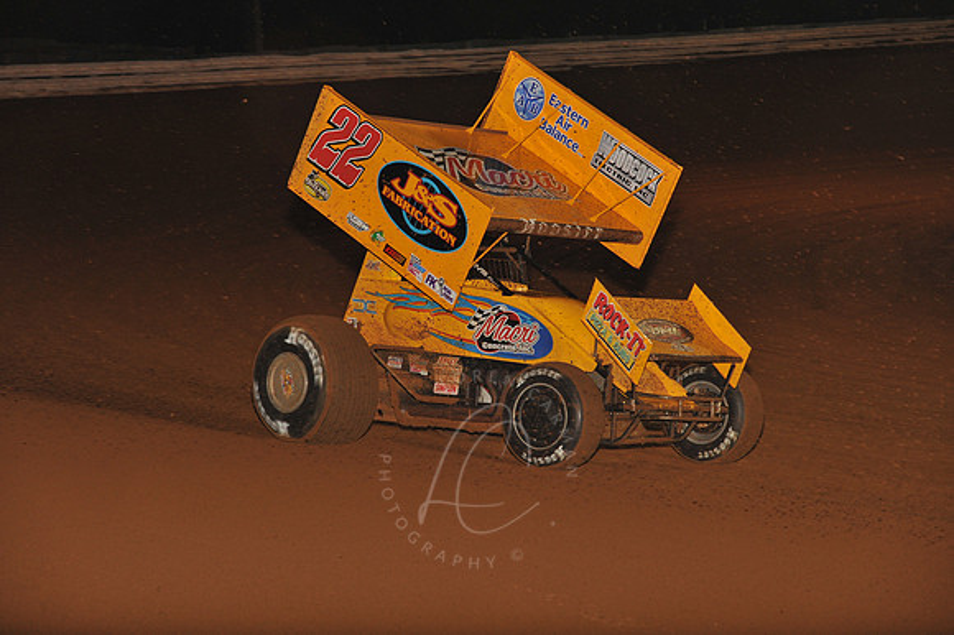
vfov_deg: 10.1
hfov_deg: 15.2
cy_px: 318
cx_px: 477
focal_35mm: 135
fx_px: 3575
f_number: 7.1
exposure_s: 1/320
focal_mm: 135
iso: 1250
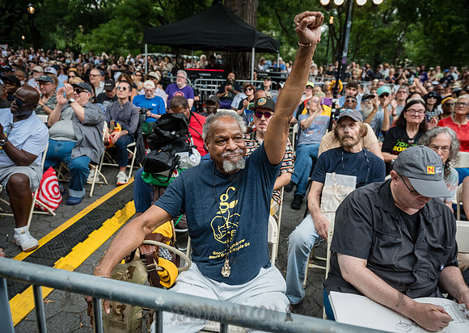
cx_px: 234
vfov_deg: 50.7
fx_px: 351
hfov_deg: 67.4
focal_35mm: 26
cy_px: 176
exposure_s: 1/1250
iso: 2000
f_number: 3.5
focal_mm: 24
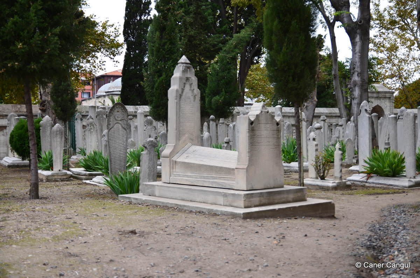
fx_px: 559
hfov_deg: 41.2
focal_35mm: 48
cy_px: 139
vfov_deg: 28.0
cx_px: 210
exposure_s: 1/320
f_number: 2.8
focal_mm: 32
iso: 200
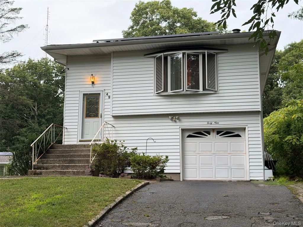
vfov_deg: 30.3
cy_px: 114
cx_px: 152
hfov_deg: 39.7
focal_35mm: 48
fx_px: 420
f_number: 1.78
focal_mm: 6.76
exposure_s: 1/185
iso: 80
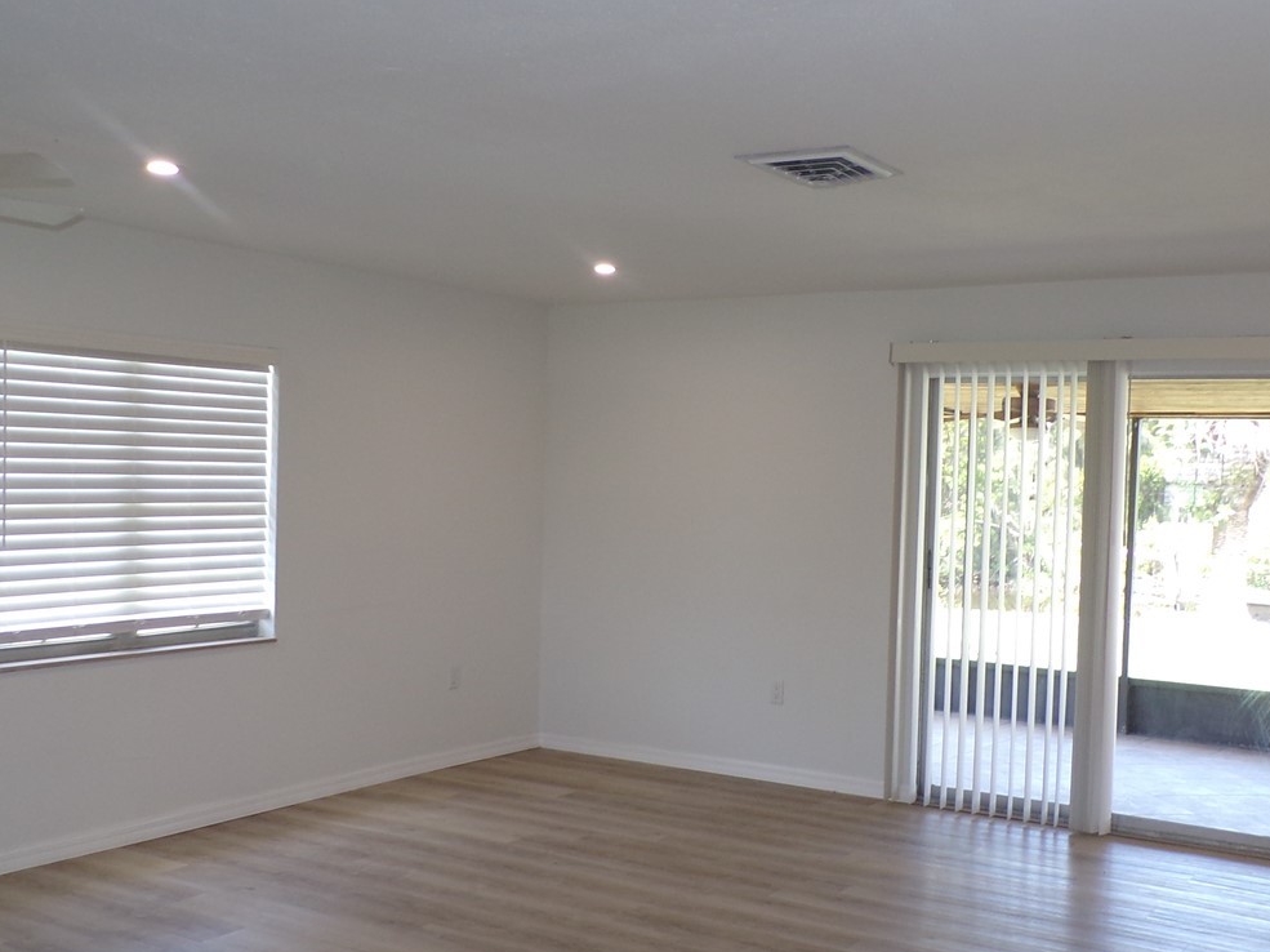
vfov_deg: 36.8
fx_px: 1430
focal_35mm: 39
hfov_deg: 47.6
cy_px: 504
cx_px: 753
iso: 100
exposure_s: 1/38
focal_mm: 4.3
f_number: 3
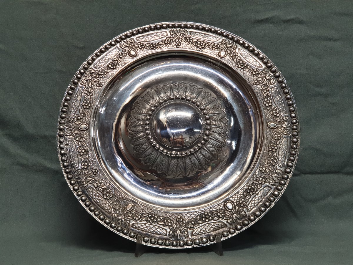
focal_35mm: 52
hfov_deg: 36.8
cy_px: 132
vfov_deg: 28.0
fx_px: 530
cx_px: 176
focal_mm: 6
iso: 125
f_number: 2.4
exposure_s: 1/33
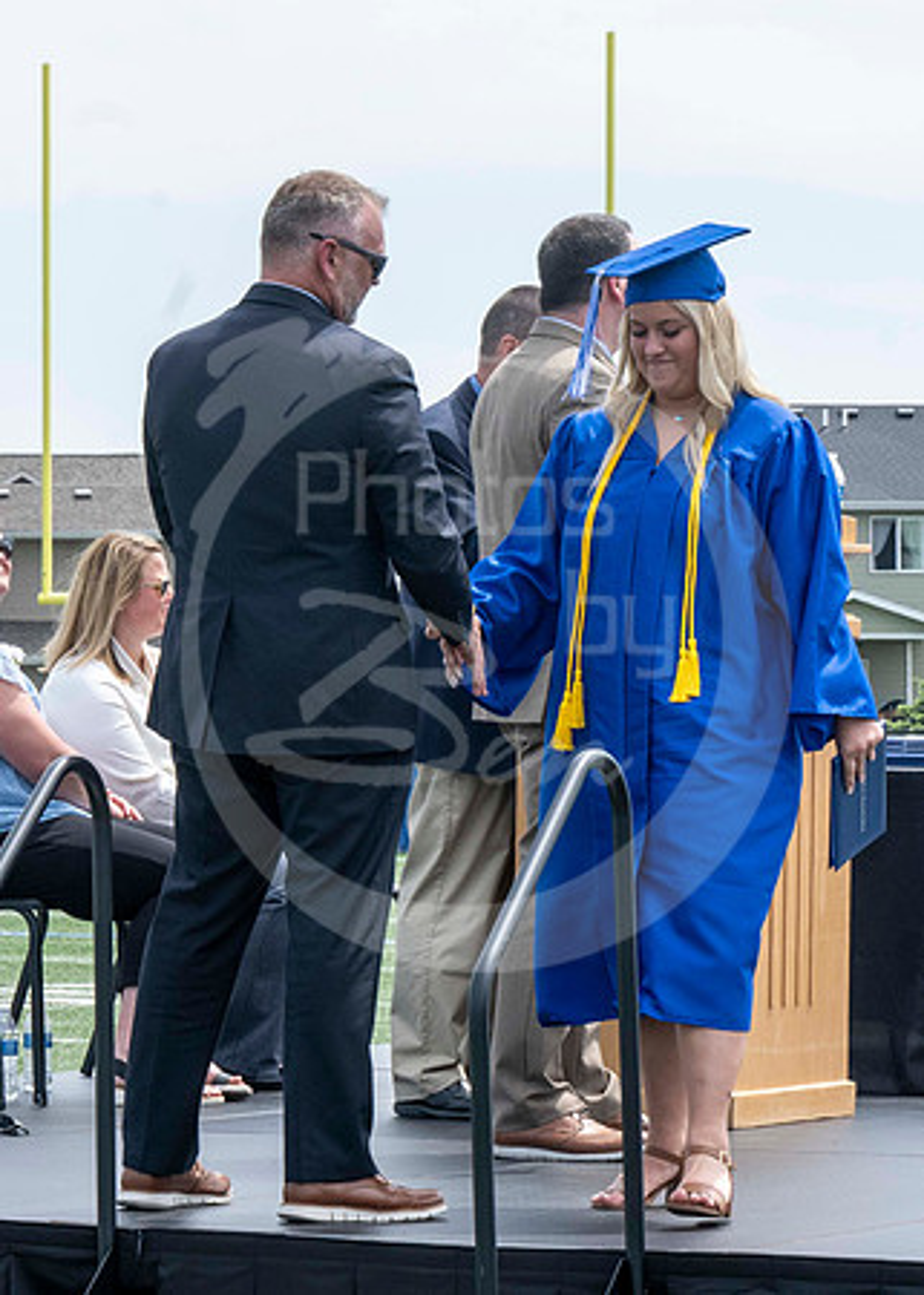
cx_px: 265
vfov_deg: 11.2
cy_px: 519
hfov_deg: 8.0
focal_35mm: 179
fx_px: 6582
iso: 200
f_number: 13
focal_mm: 70
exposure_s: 1/250
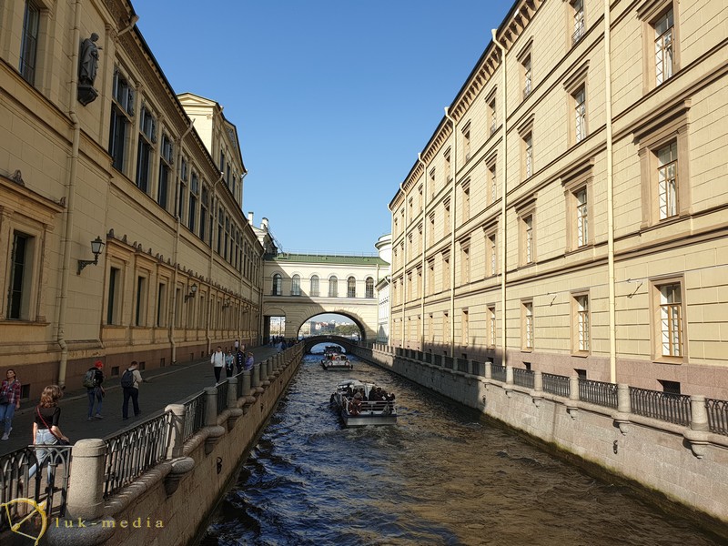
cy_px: 273
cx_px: 364
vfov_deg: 53.1
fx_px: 547
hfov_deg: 67.3
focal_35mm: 26
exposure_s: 1/1297
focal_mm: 4.3
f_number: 2.4
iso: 50
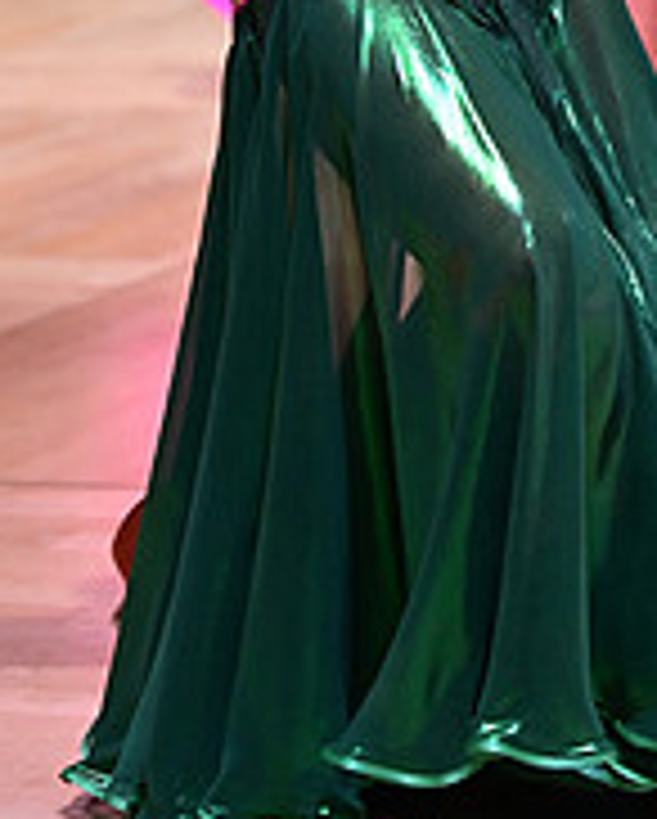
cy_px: -302
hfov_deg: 7.4
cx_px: 666
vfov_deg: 9.1
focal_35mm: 209
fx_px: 5071
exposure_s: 1/500
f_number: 2.8
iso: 1600
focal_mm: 70
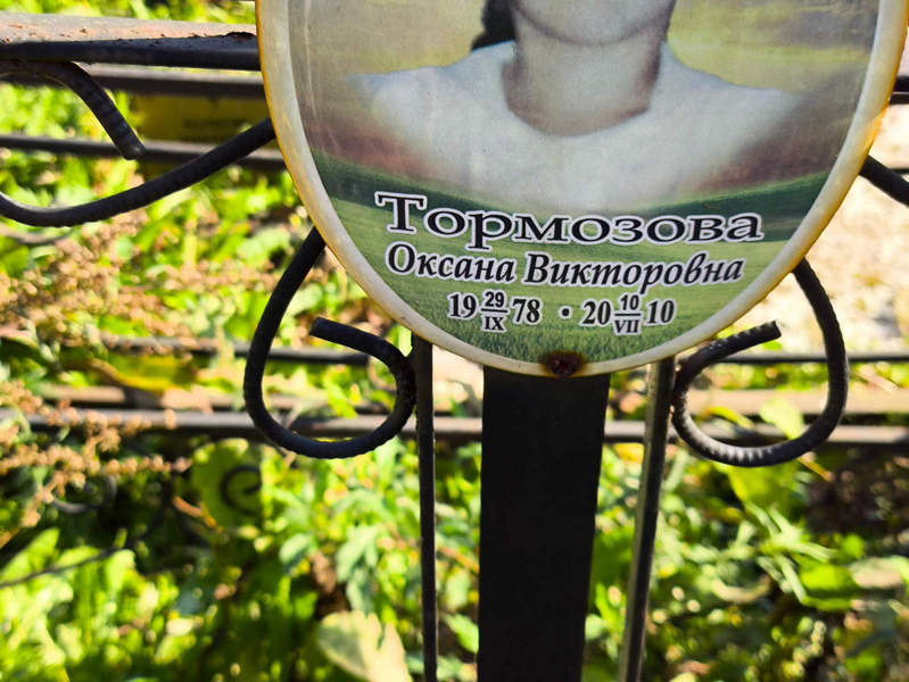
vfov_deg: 29.1
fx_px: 1314
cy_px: 341
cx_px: 454
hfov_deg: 38.2
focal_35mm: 50
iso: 50
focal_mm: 4.71
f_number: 1.7
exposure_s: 1/457
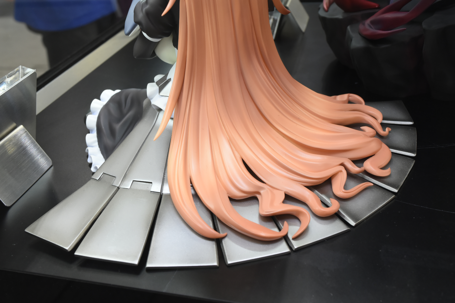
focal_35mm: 48
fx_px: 607
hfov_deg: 41.1
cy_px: 152
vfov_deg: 28.1
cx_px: 228
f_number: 11
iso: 800
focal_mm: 32
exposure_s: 1/60
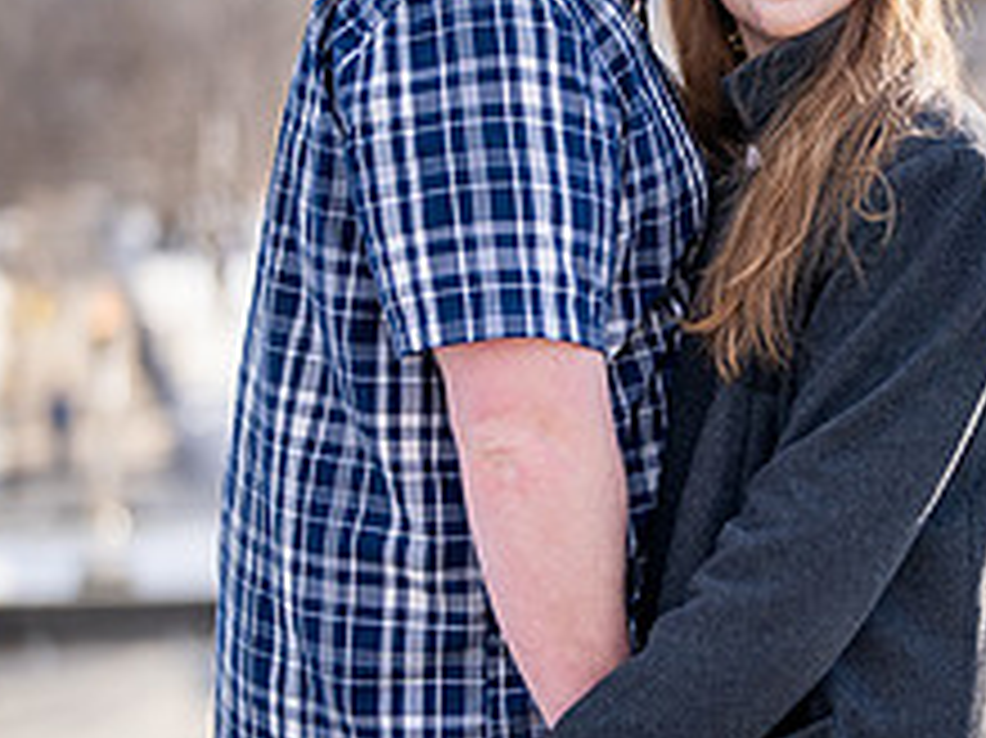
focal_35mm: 99
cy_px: 405
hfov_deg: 19.8
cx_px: 572
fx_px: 2818
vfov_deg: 14.9
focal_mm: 50
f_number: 1.2
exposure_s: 1/6400
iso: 250
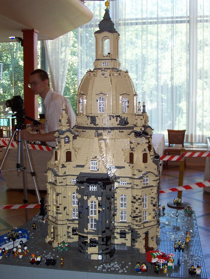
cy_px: 140
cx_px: 105
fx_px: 372
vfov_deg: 41.2
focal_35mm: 46
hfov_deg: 31.5
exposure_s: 1/60
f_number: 3
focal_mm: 7
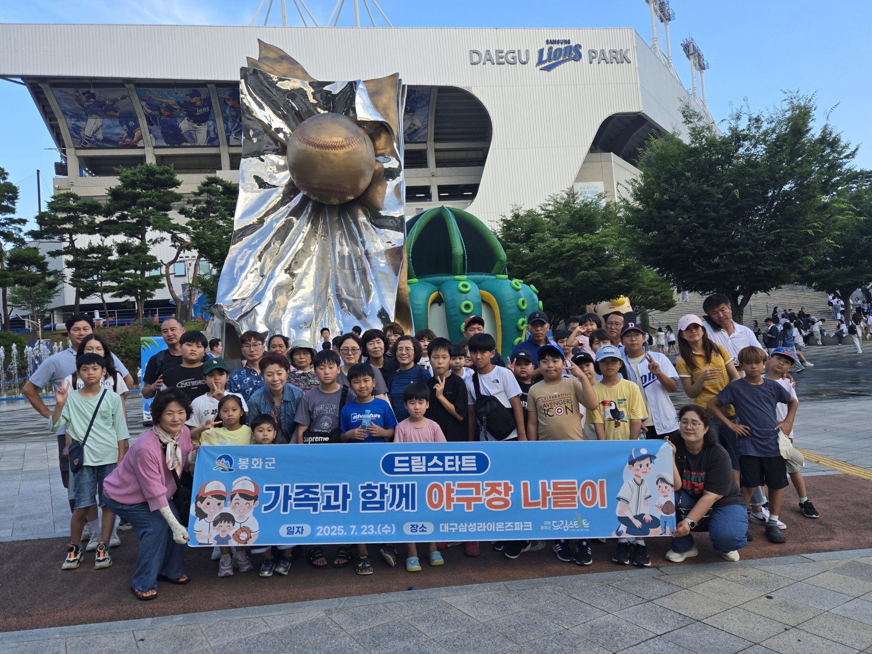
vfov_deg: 58.9
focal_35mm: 23
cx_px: 436
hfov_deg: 73.9
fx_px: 579
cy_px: 327
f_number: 1.8
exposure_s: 1/1250
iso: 80
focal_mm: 5.4
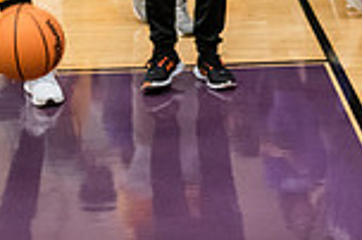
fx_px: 1306
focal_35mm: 130
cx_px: 310
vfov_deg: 10.4
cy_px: -32
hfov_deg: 15.6
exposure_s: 1/160
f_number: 3.5
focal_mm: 34
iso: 3200
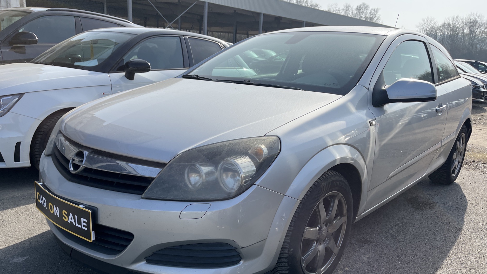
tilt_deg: -18.0
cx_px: 248
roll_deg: -3.7
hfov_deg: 66.1
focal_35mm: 29
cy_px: 171
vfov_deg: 39.9
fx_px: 375
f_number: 1.6
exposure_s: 1/2825
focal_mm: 5.1
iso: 50
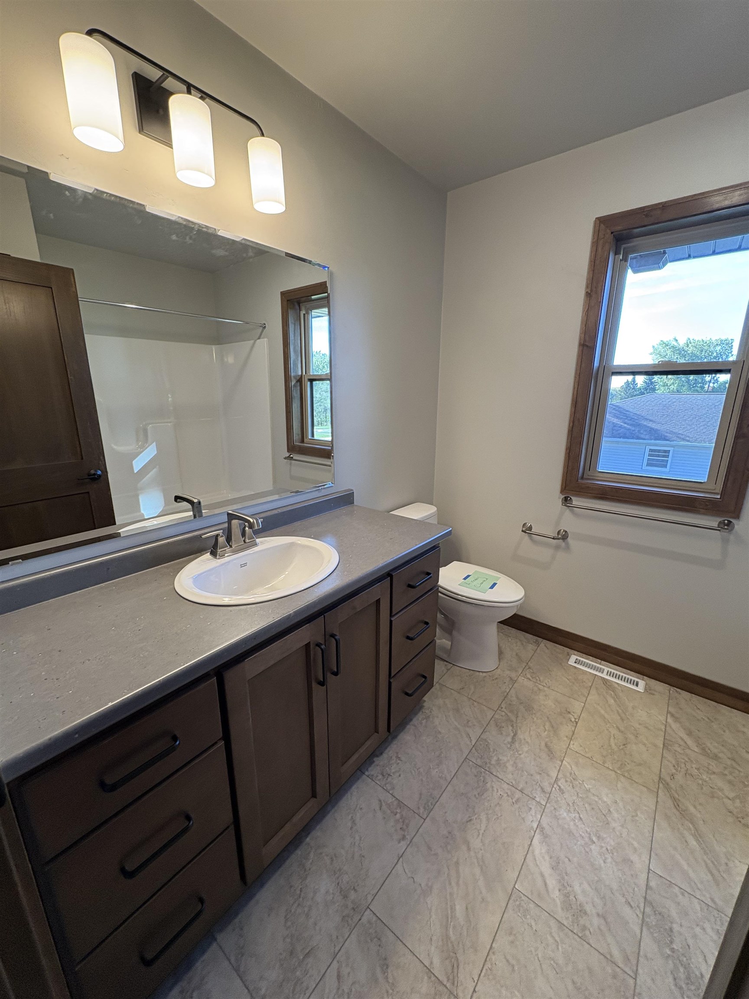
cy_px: 500
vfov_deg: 102.1
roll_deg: +0.1
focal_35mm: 14
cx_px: 374
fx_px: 404
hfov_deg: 85.7
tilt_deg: -14.9
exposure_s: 1/120
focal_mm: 2.22
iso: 200
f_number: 2.2
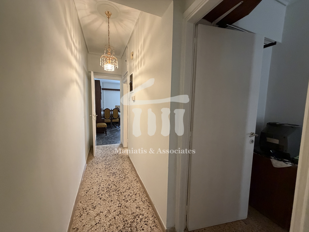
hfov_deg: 102.1
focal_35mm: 14
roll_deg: -1.6
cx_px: 154
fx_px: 125
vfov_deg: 85.7
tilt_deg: -5.9
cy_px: 116
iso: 500
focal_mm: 2.22
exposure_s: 1/50
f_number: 2.2
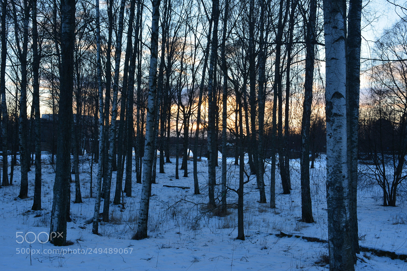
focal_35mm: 34
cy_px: 136
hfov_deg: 55.1
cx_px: 204
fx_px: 390
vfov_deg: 38.3
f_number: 10
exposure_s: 1/60
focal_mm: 23
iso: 360
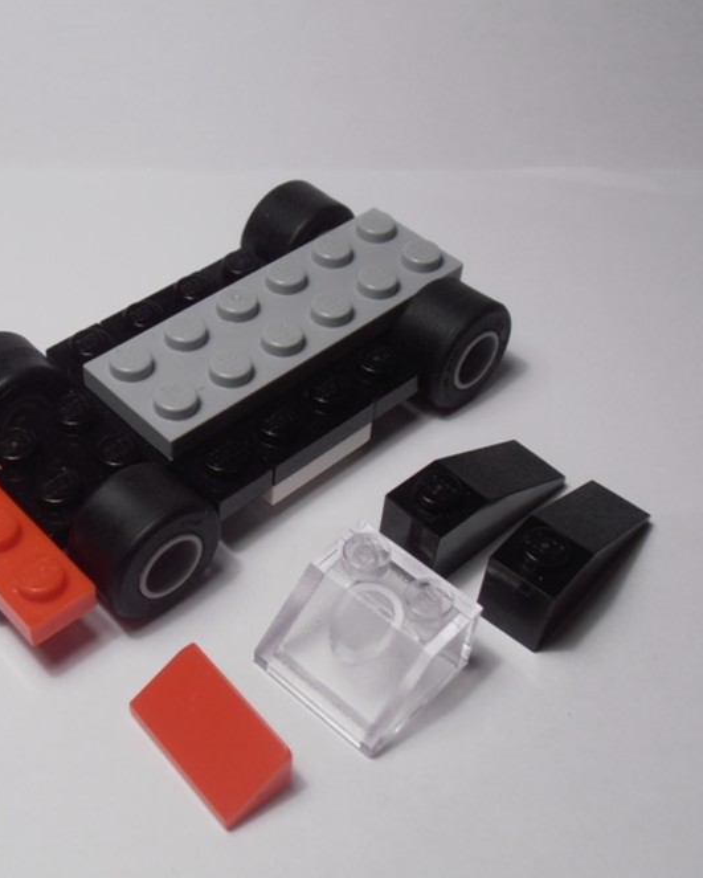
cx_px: 250
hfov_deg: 30.7
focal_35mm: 49
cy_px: 446
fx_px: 1273
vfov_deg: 38.0
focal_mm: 6.61
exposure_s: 1/60
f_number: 3.9
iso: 80
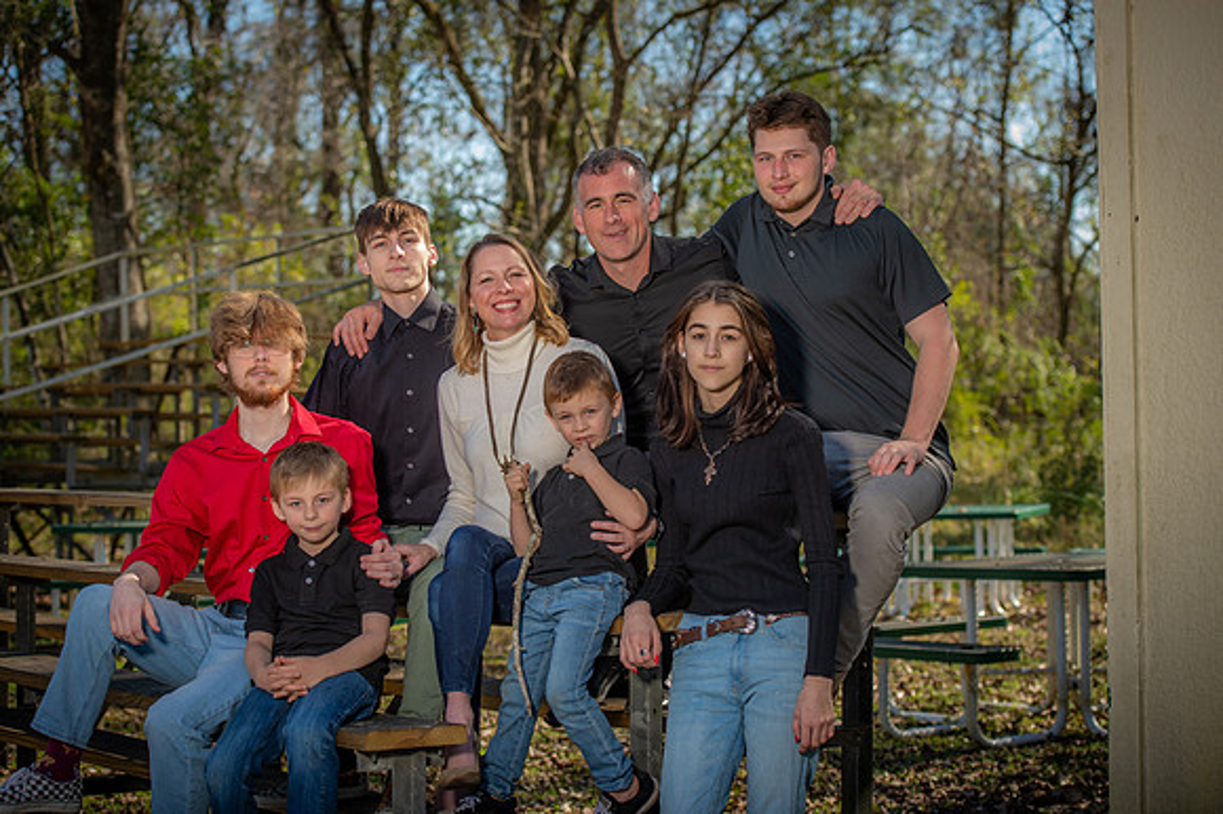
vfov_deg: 19.4
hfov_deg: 28.9
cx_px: 612
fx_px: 2377
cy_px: 407
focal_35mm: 70
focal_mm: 70
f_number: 4
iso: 50
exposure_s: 1/250
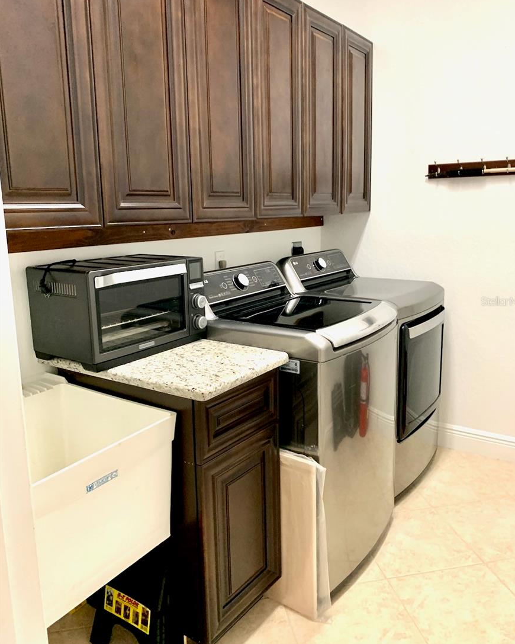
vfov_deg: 62.1
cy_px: 301
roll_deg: +2.8
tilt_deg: -11.9
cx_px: 264
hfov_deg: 51.5
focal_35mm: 28
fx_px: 533
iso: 320
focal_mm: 4.25
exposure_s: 1/60
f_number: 1.8
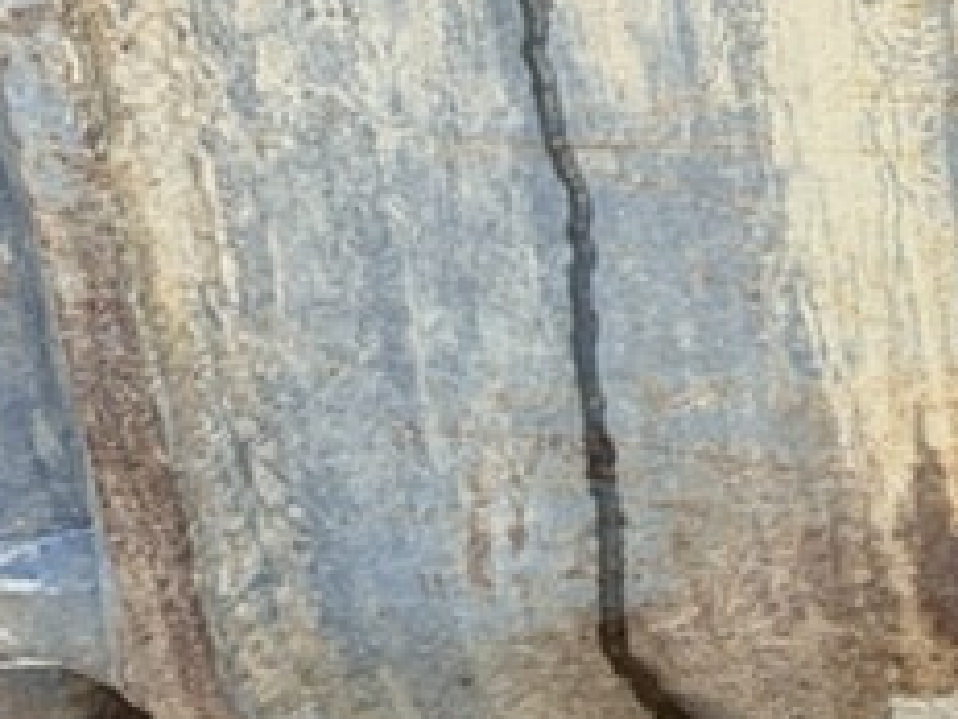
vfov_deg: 12.8
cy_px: 45
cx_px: 1449
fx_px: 3183
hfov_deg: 15.7
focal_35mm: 115
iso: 80
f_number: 1.6
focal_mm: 5.96
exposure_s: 1/212
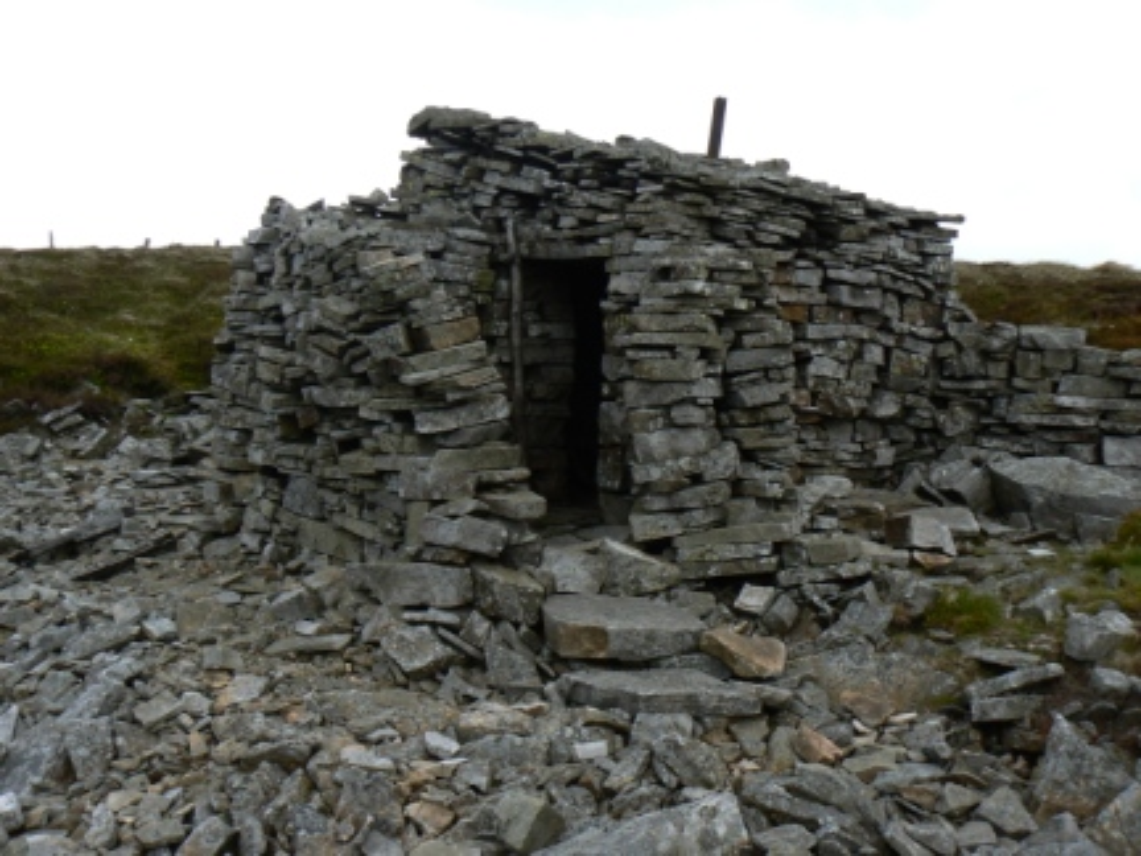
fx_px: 1187
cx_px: 570
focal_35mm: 36
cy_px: 428
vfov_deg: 39.7
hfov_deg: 51.4
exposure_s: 1/200
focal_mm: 6
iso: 80
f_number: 5.6
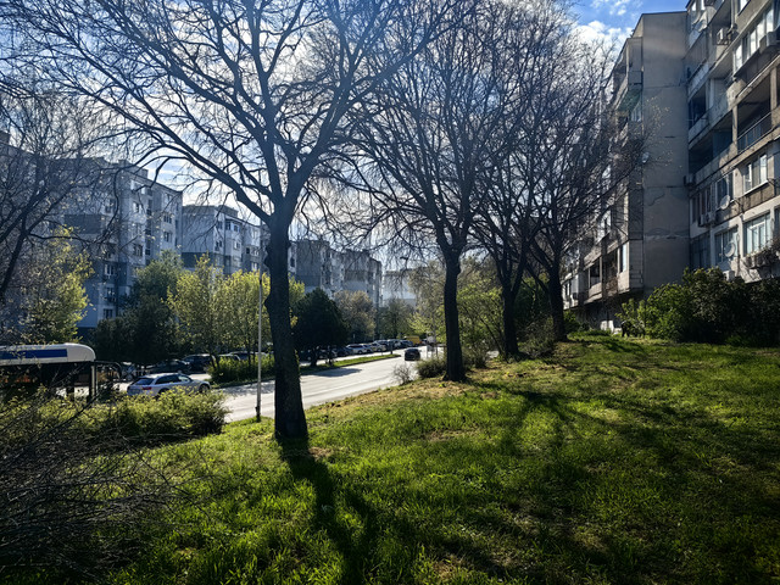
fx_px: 608
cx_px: 390
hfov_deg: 65.3
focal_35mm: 27
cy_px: 292
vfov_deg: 51.4
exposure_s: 1/6250
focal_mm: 5.75
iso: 50
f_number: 2
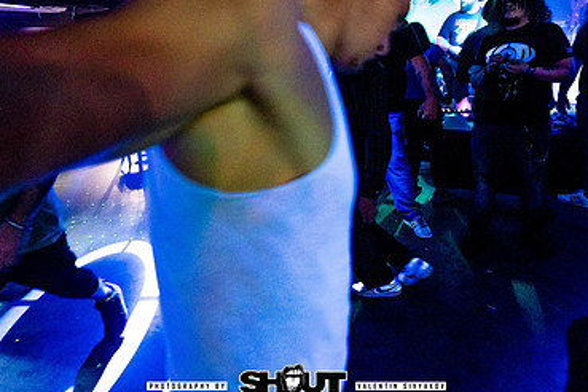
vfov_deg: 55.9
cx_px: 296
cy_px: 128
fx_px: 359
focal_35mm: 22
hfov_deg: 78.6
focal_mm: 14
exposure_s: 1/100
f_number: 2.8
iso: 3200
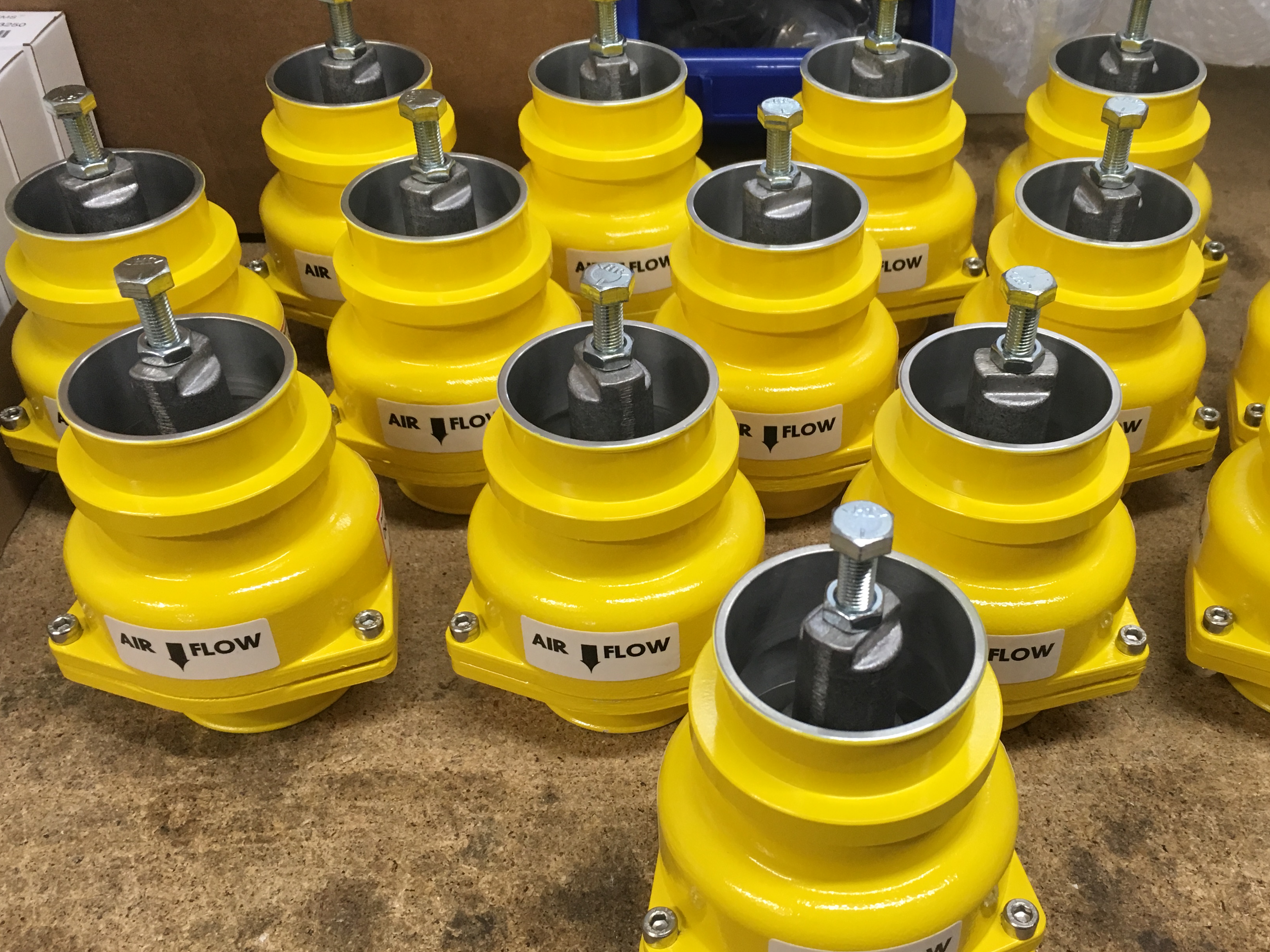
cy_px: 510
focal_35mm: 36
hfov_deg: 51.1
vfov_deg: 39.6
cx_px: 755
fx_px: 1321
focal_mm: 4.15
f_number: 2.2
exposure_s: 1/33
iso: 50
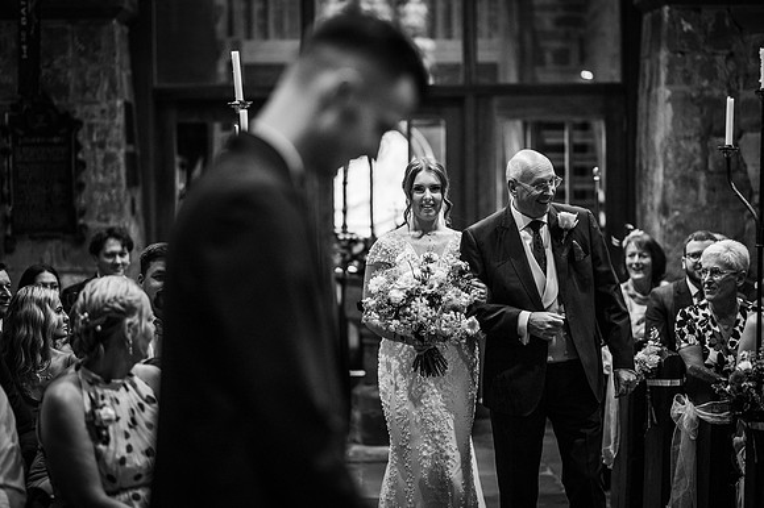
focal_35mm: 85
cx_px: 382
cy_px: 254
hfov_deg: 23.9
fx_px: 1803
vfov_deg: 16.1
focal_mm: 85
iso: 400
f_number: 1.8
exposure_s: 1/200
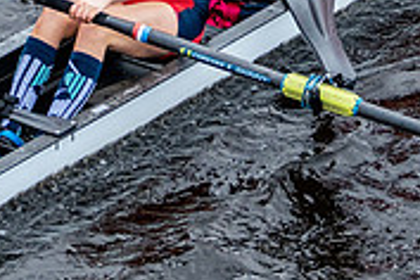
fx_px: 10149
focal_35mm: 870
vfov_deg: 1.6
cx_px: 180
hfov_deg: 2.4
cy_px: -51
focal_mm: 266
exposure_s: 1/1250
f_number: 5.6
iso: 2000
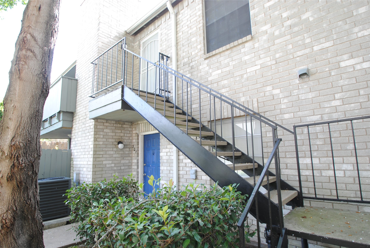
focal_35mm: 18
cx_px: 185
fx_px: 185
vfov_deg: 67.5
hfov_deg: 89.9
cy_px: 124
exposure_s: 1/25
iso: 100
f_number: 4.5
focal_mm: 12
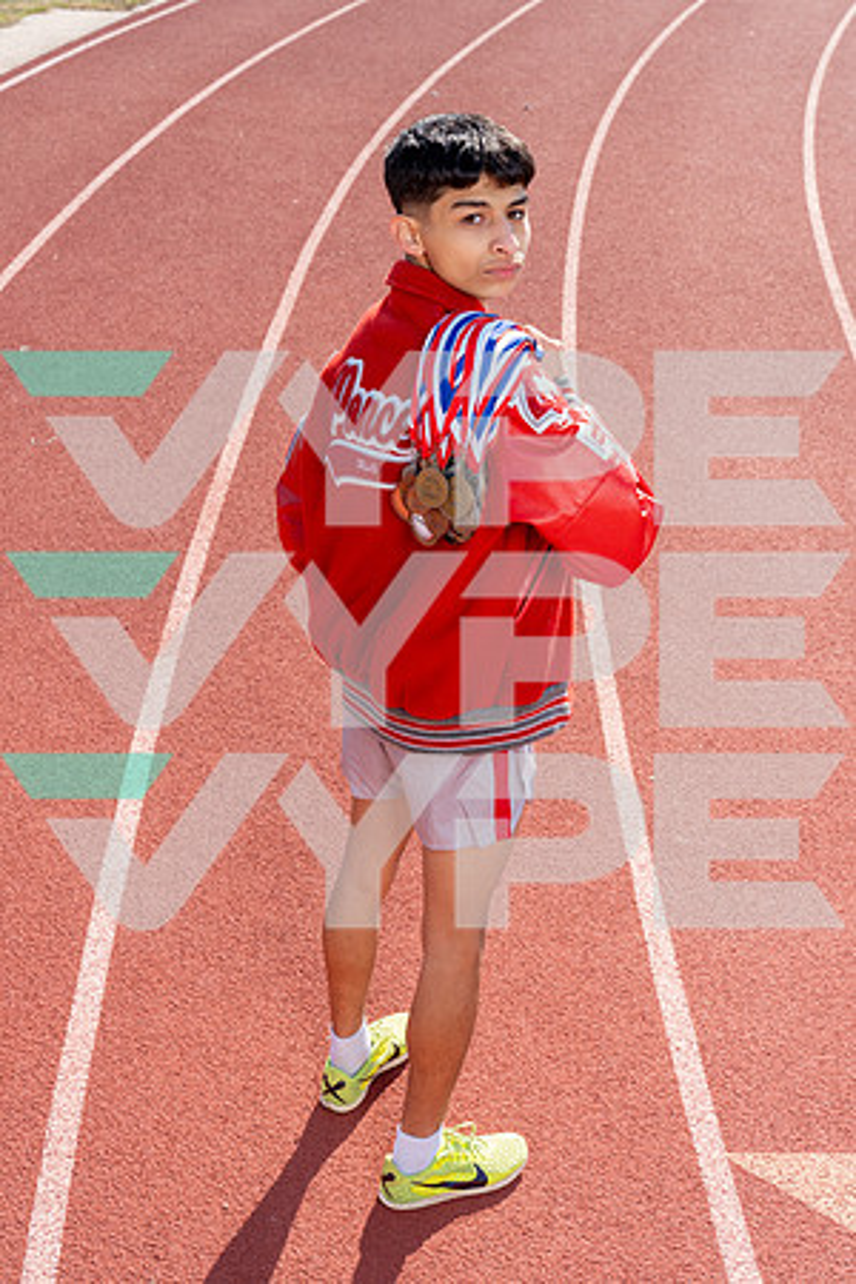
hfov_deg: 25.1
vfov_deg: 36.9
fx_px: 1926
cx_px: 428
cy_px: 642
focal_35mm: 54
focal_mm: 54
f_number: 9
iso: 125
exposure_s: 1/200
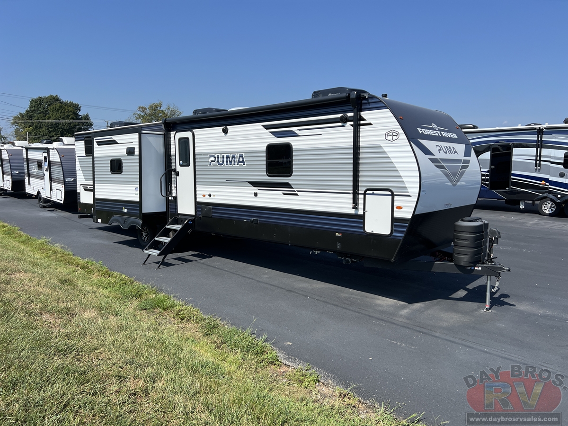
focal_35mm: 26
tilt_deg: -7.9
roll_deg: -0.9
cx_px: 284
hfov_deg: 67.3
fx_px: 427
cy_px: 213
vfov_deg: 53.1
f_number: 1.5
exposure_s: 1/5319
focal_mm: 5.7
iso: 50
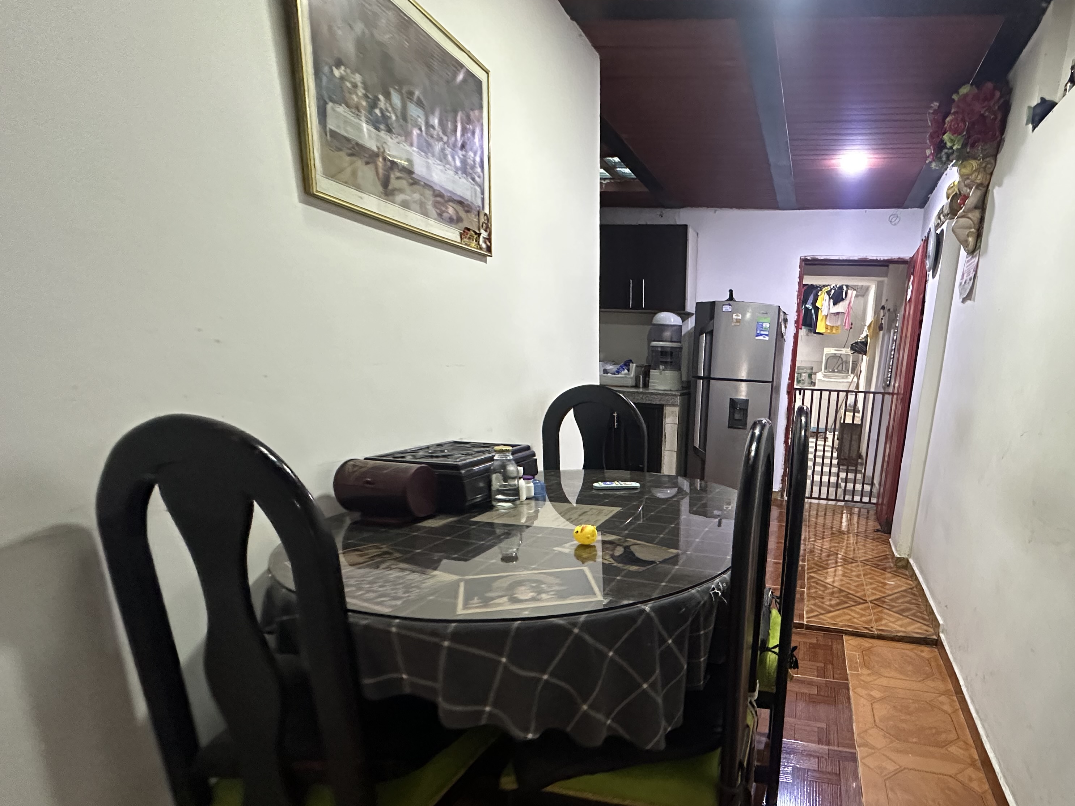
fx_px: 590
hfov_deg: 82.3
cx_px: 701
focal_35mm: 19
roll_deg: -3.7
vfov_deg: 66.8
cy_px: 539
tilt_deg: -15.8
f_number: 2.2
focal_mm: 2.22
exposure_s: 1/60
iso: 800
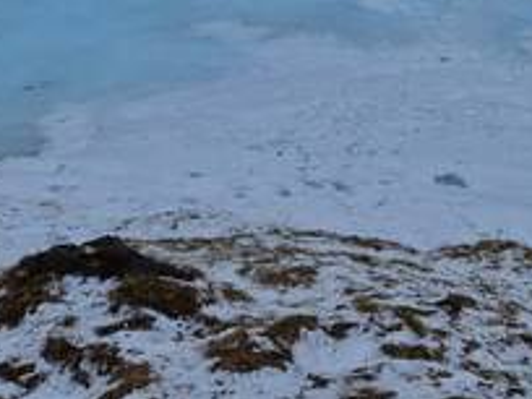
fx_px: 1245
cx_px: 295
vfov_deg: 15.8
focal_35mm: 81
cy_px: -300
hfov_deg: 24.1
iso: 50
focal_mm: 5.4
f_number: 1.8
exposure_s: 1/180
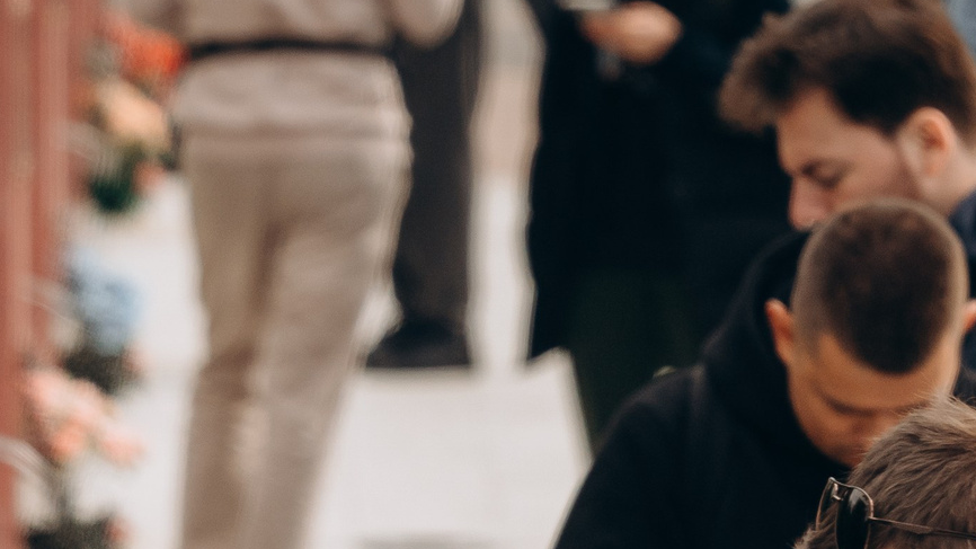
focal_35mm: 400
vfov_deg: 3.0
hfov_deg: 5.4
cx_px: 730
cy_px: 603
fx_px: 10351
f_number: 4
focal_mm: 123
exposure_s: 1/1000
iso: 500
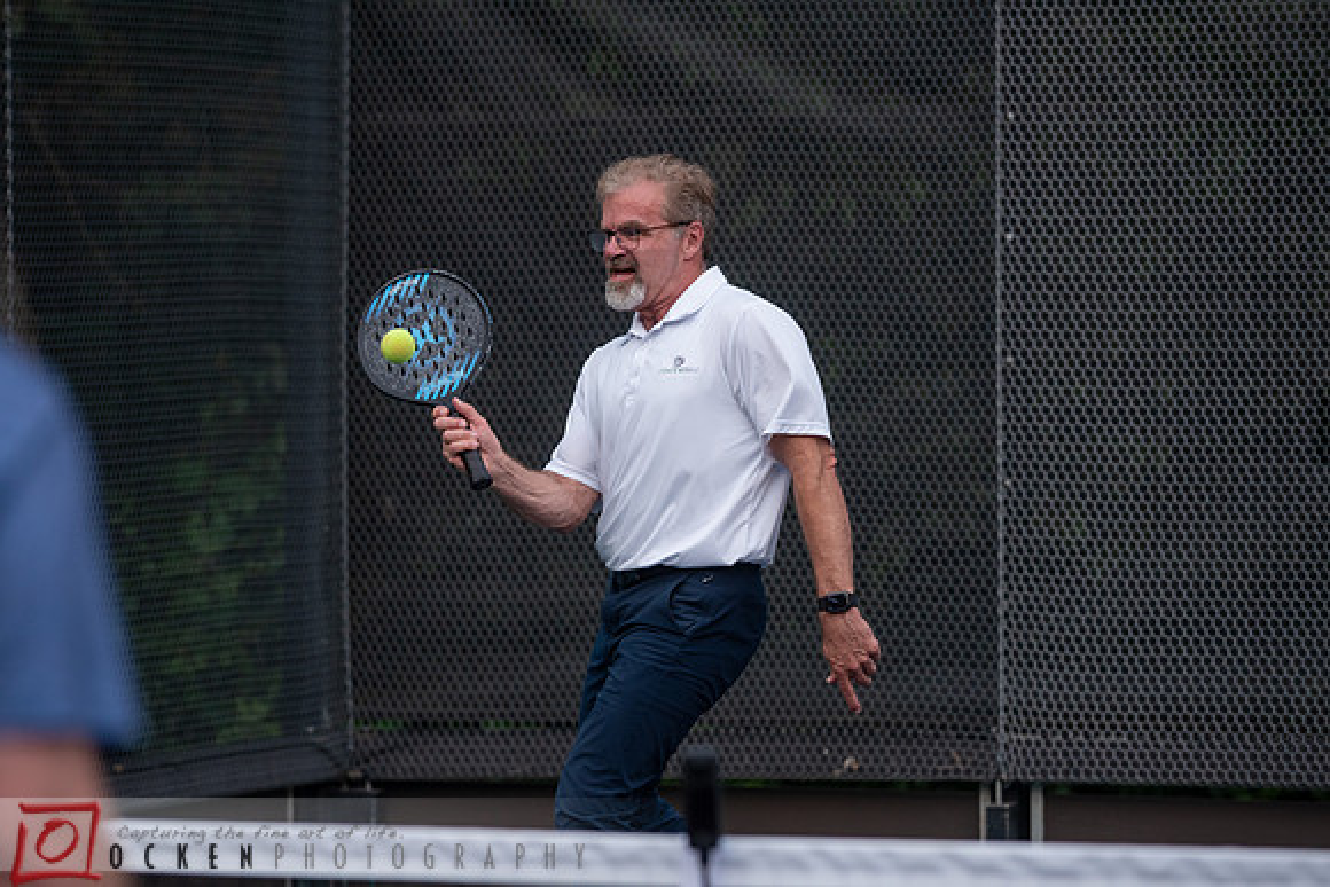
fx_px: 7364
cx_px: 669
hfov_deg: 10.3
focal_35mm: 199
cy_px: 468
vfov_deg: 6.9
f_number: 3.2
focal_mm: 175
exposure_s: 1/800
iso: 800
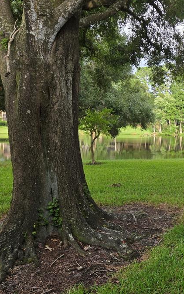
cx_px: 197
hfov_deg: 31.1
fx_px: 297
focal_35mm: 37
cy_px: 135
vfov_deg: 52.7
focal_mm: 5.4
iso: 40
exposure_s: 1/180
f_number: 1.8
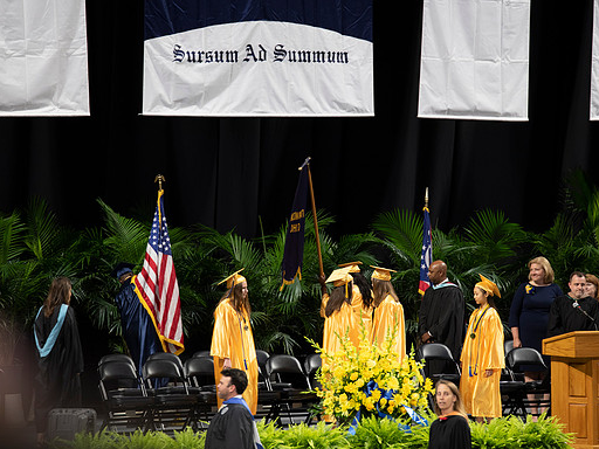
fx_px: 3772
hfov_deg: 9.1
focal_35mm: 218
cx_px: 307
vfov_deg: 6.8
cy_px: 225
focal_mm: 200
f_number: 3.5
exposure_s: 1/100
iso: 1000
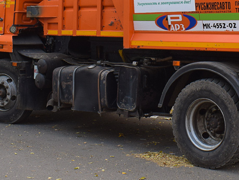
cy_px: -17
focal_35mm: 76
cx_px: 188
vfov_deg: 18.7
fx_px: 525
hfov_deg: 25.2
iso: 400
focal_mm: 20
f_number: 6.3
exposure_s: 1/160
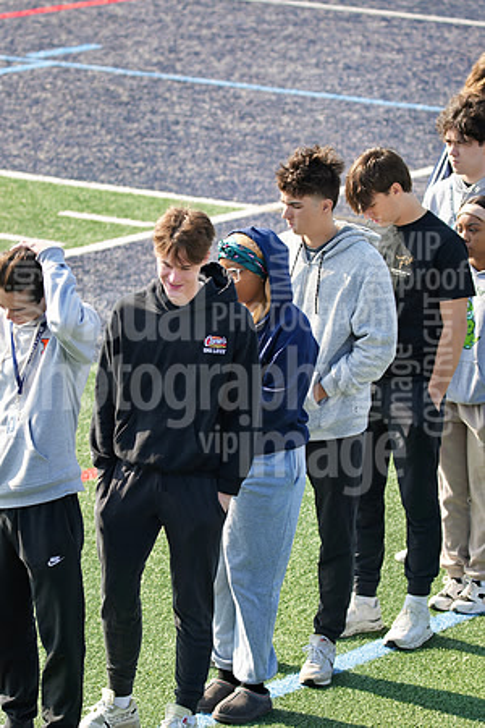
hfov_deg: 6.2
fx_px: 4486
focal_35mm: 222
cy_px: 364
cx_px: 242
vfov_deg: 9.3
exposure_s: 1/250
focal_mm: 148
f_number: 4.5
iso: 160
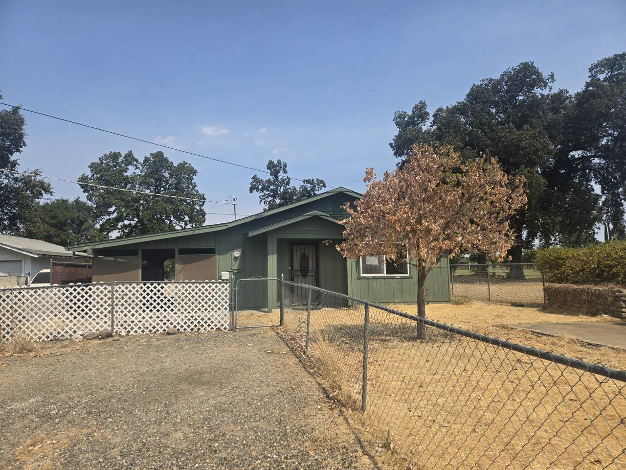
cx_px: 313
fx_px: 416
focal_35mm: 23
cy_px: 235
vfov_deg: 58.9
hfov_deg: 73.9
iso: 25
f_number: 1.8
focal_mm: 5.4
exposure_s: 1/2216
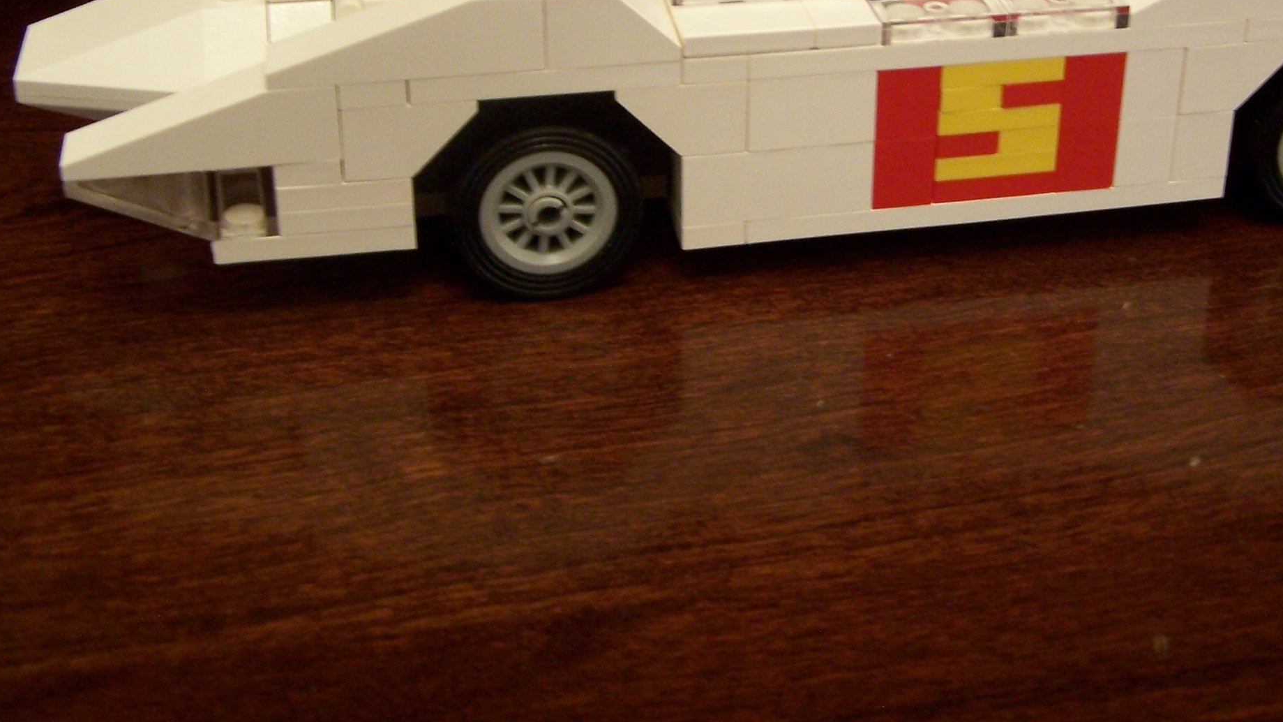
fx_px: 1973
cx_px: 857
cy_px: 57
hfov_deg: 35.7
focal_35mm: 58
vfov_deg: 20.3
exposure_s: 1/8
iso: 140
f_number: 2.8
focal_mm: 6.3
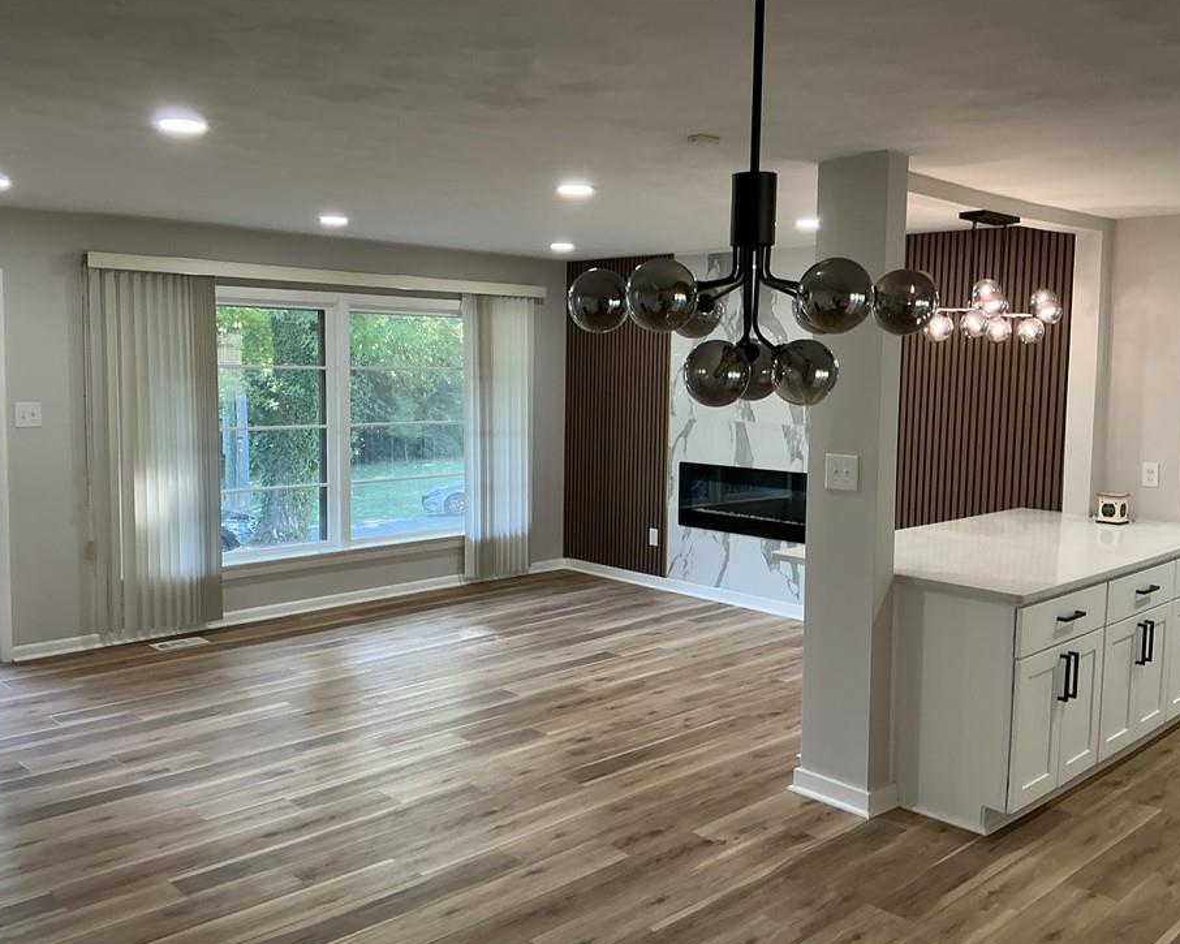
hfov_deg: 55.6
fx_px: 1118
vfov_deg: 45.8
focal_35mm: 32
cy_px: 460
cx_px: 573
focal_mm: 3
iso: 64
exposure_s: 1/60
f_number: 1.8
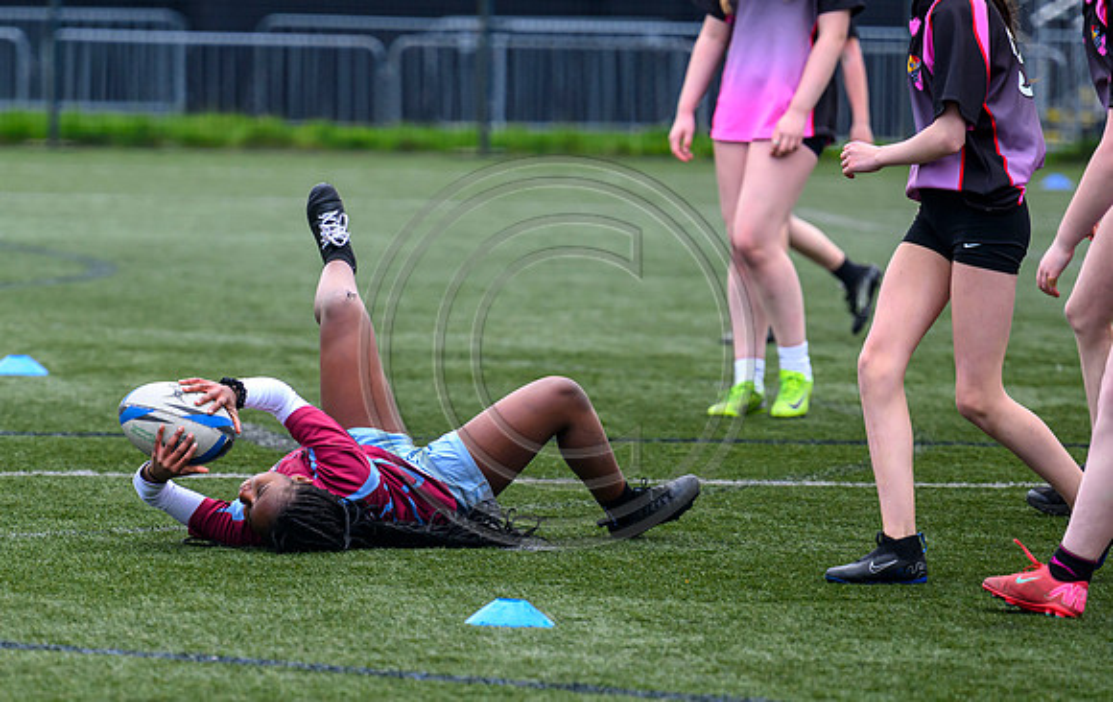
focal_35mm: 316
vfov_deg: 4.2
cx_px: 326
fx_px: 9618
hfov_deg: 6.6
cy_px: 524
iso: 1000
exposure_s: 1/1250
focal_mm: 220
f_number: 4
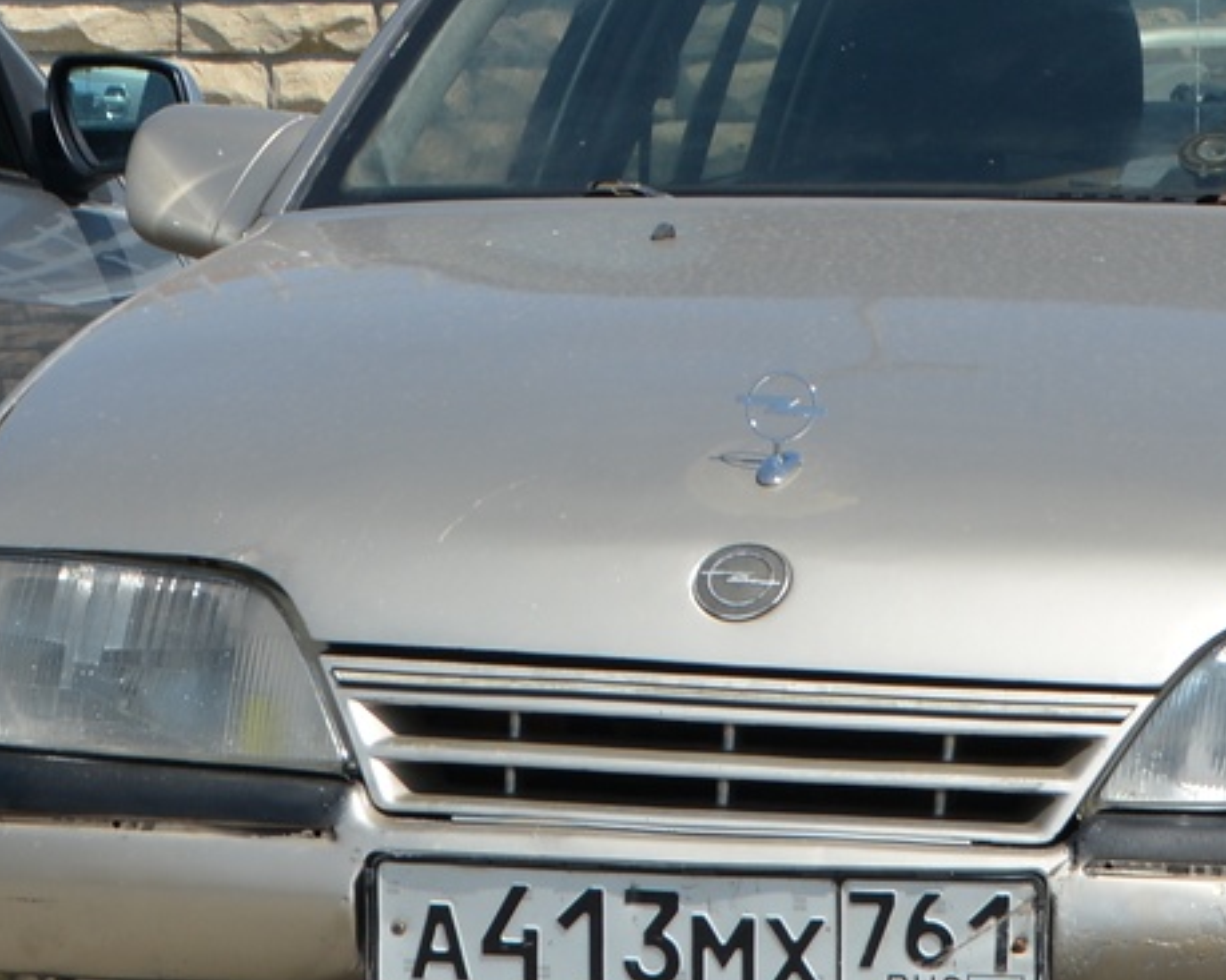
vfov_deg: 5.4
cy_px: 294
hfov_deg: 6.8
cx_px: 1076
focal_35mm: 285
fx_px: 10339
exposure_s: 1/250
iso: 125
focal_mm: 62
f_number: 8
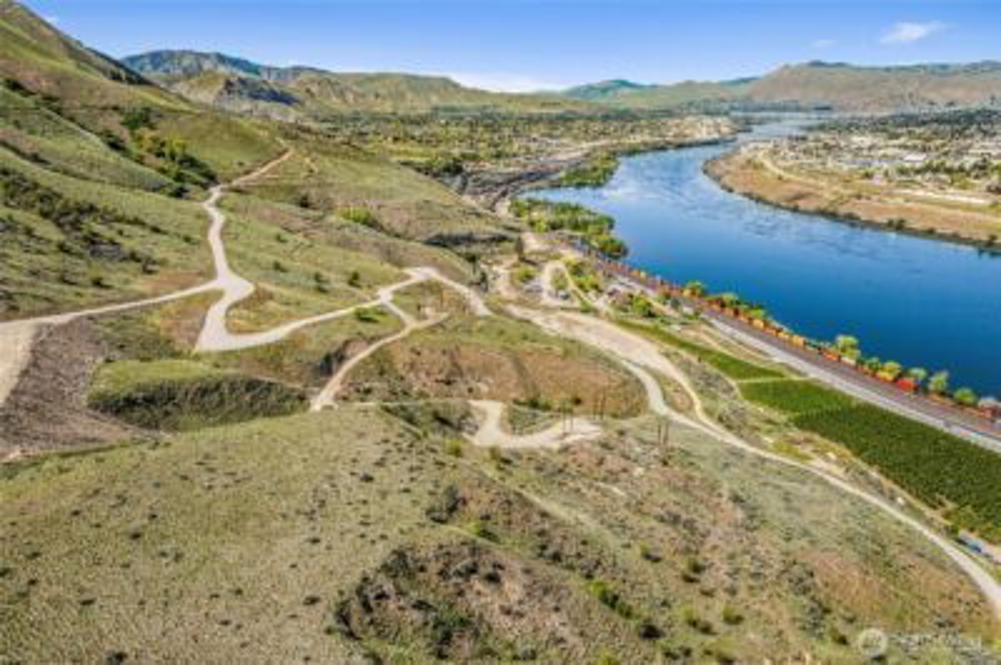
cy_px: 332
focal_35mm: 22
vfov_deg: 57.1
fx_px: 611
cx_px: 500
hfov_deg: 78.6
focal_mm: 8.38
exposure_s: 1/5000
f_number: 2.8
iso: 100
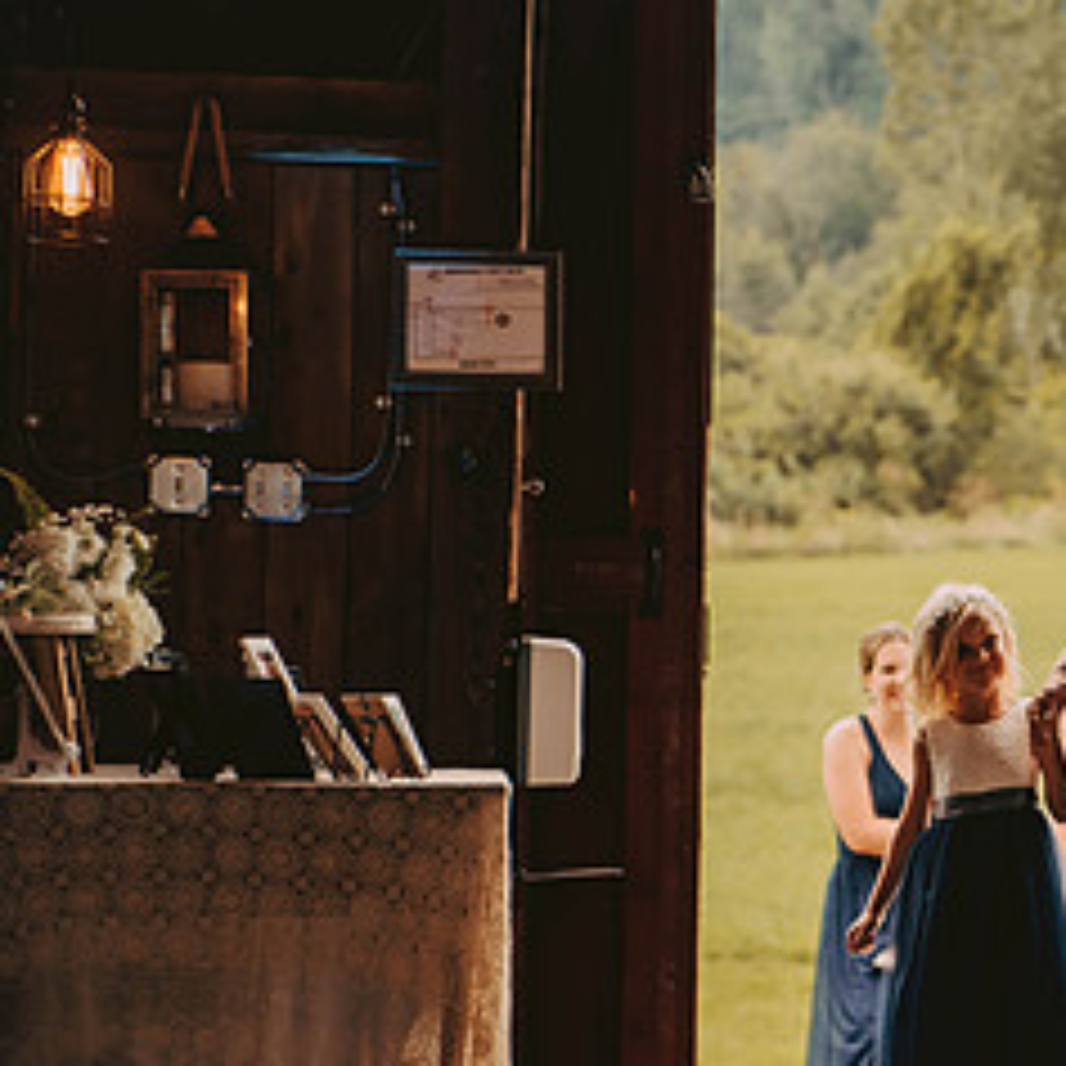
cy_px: 641
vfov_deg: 11.2
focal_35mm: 156
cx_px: 1259
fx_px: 5435
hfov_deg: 11.0
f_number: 2.8
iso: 400
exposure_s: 1/640
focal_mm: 75
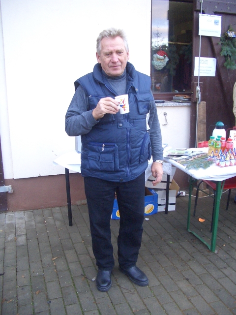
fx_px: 318
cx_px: 118
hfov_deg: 40.7
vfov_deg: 52.6
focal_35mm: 35
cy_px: 158
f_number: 2.6
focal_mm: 5.8
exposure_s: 1/80
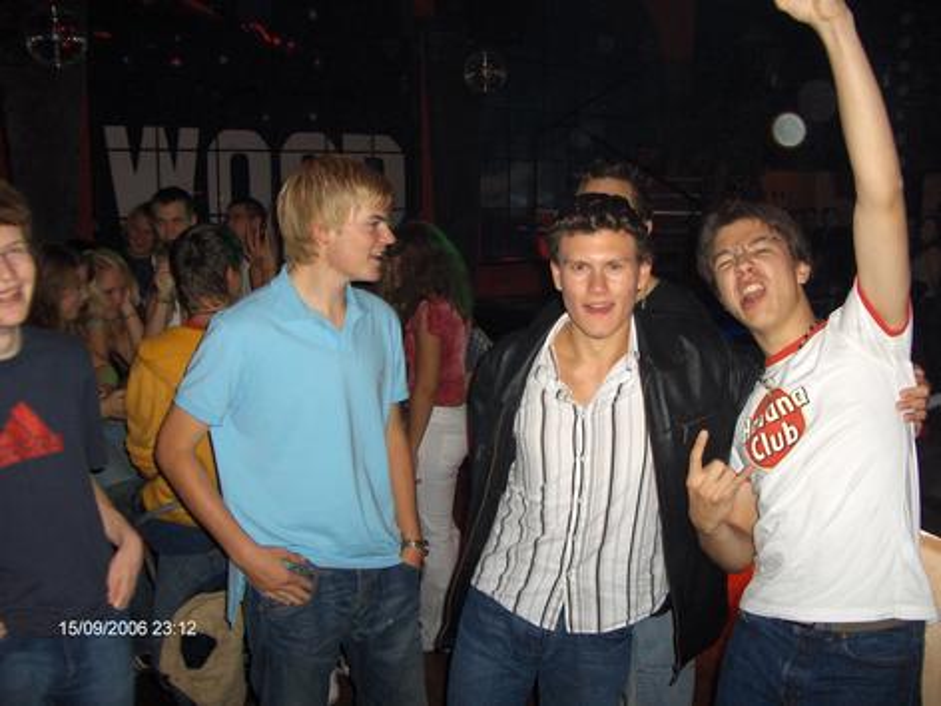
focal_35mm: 35
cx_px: 470
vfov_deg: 40.7
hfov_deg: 52.6
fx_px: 951
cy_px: 353
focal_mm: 5.8
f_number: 2.6
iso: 100
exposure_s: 1/60
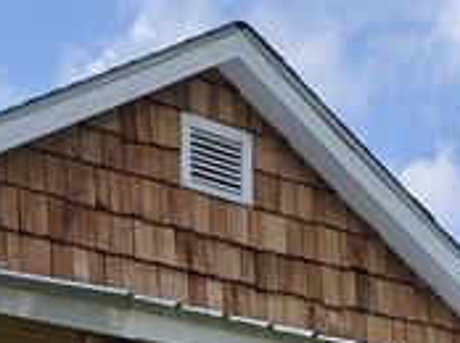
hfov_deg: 12.4
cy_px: 612
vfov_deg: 8.9
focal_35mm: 159
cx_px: 50
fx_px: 2110
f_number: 1.8
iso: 48
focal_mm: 4.44
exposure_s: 1/2347
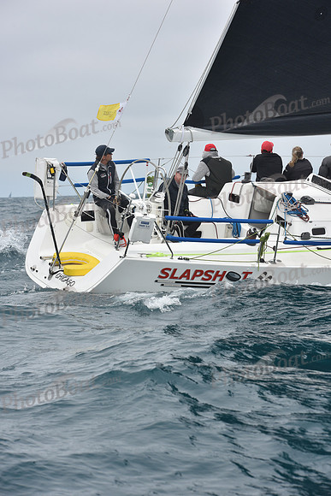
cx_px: 166
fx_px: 1723
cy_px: 248
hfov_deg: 11.0
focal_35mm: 125
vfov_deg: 16.4
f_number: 9
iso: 250
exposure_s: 1/800
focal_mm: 125
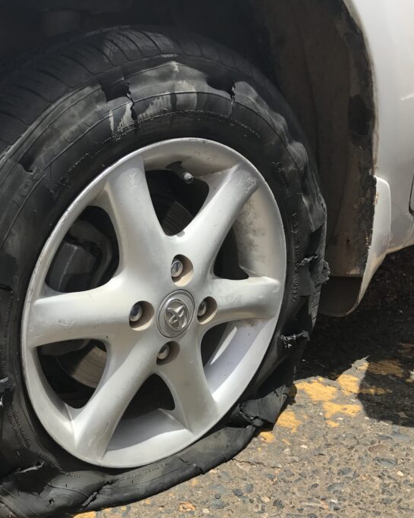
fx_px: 628
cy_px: 278
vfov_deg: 44.8
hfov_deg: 35.1
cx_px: 74
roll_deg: +0.8
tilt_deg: -18.1
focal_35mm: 41
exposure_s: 1/2591
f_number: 1.8
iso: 20
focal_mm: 3.99
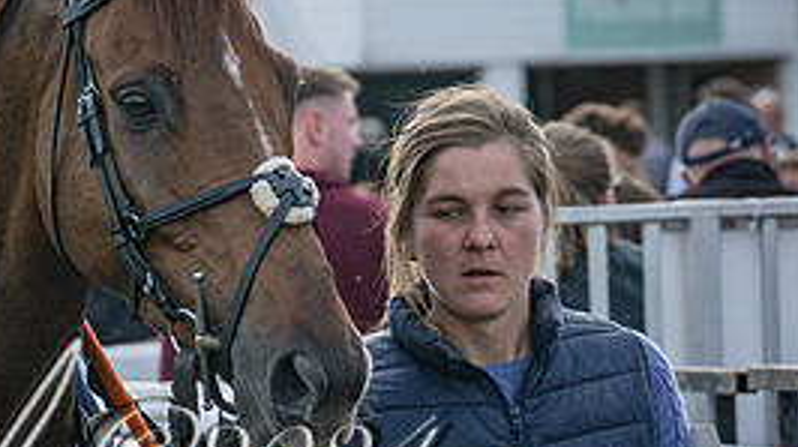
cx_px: 43
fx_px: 8730
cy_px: 312
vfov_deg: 2.9
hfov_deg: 5.2
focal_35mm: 413
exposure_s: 1/2000
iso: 400
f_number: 4
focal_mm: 87
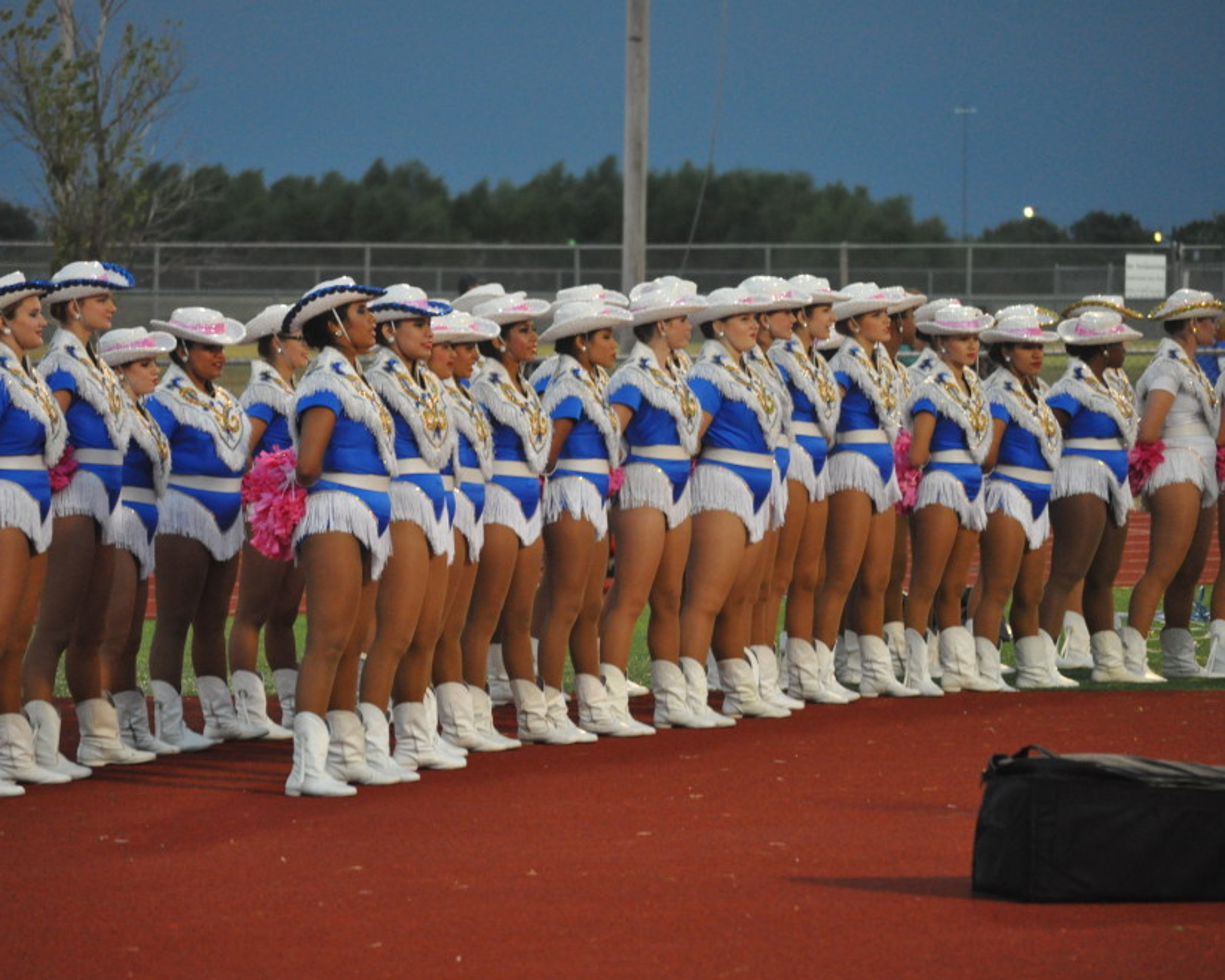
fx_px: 7541
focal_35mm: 208
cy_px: 491
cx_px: 582
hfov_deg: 9.3
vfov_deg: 7.4
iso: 1600
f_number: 4.8
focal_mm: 122
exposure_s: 1/60
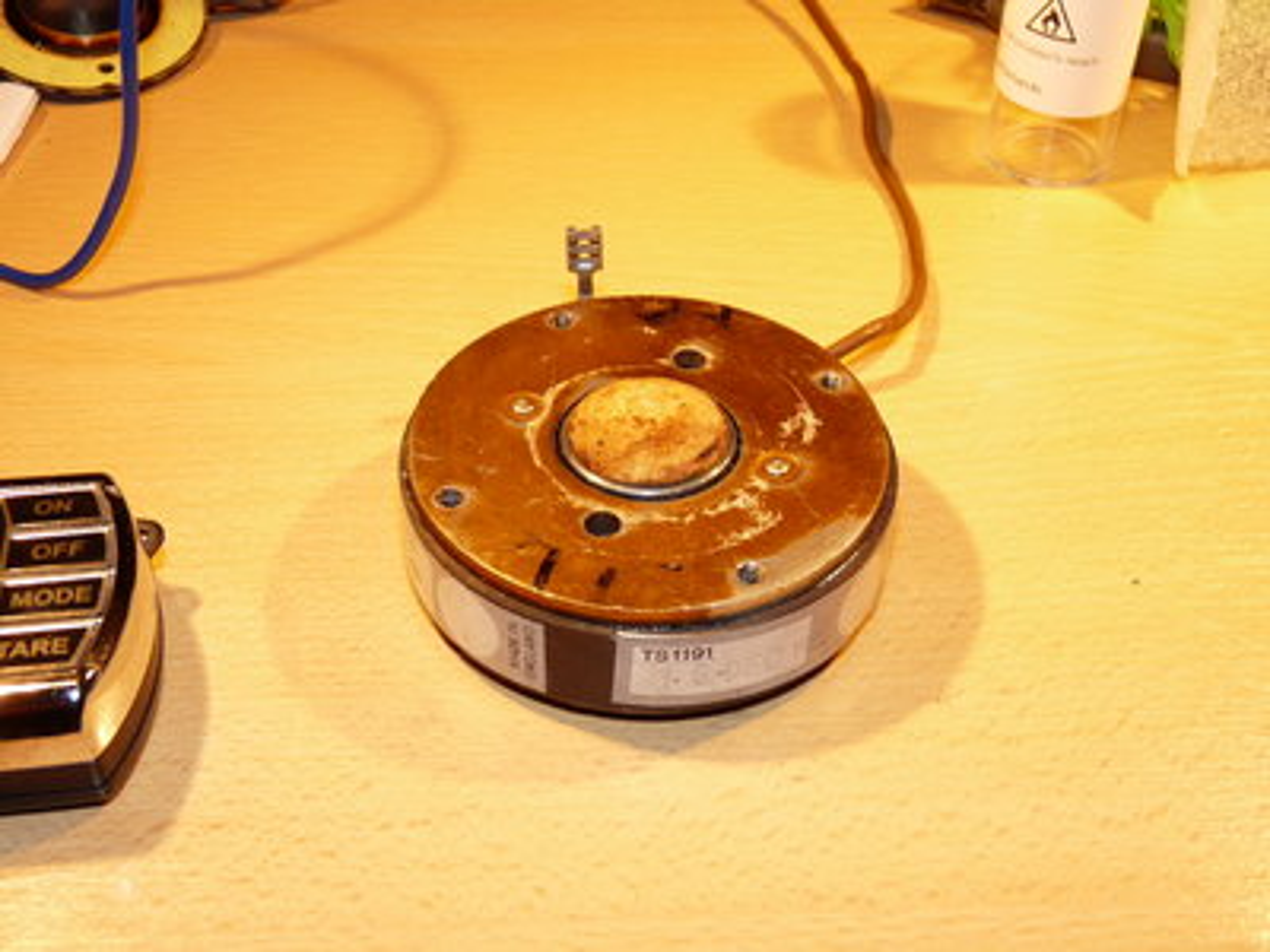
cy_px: 476
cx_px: 635
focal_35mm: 52
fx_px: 1908
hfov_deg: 36.8
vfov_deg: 28.0
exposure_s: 1/50
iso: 100
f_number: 3.2
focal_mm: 9.2
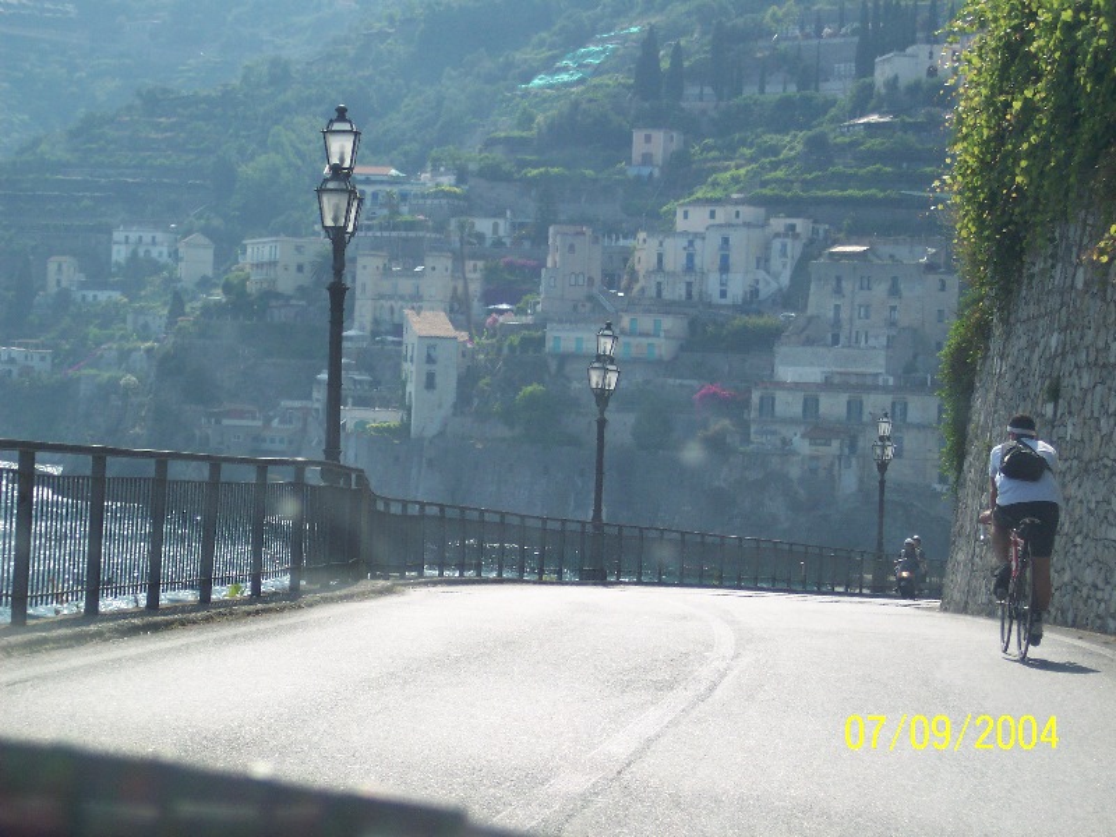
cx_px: 558
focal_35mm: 101
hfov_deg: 19.4
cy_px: 418
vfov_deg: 14.6
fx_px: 3256
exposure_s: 1/700
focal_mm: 21.3
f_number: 4.8
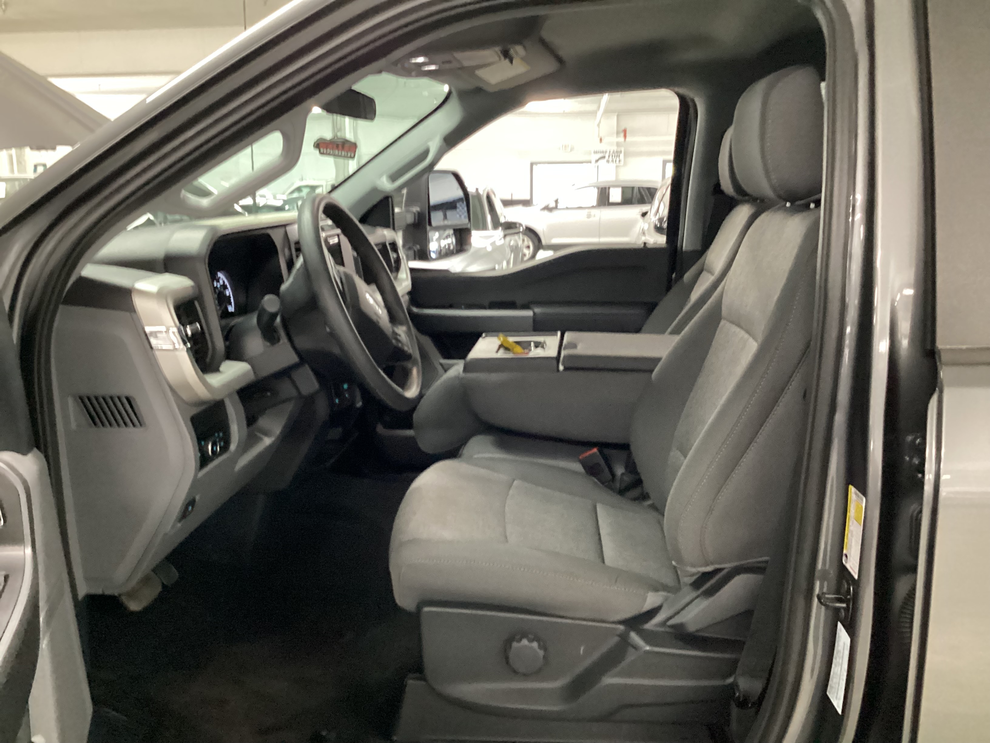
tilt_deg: -12.6
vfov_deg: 45.4
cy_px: 372
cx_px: 495
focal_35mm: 31
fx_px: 887
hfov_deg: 58.4
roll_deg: +1.6
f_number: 2.4
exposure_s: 1/30
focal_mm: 3.3
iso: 800
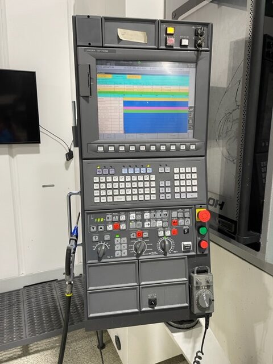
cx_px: 136
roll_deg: +0.2
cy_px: 182
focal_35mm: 26
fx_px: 273
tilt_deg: -11.2
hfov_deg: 53.1
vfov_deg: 67.3
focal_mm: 5.1
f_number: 1.6
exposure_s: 1/51
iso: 100
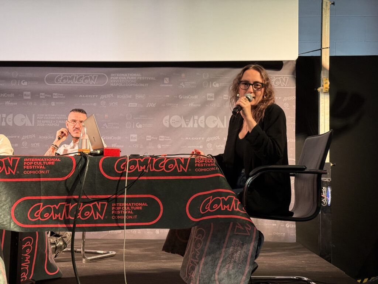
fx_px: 524
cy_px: 142
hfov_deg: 39.7
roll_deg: -0.9
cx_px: 189
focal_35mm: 48
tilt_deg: +5.2
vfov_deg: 30.3
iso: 250
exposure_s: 1/60
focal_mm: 6.76
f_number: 1.78
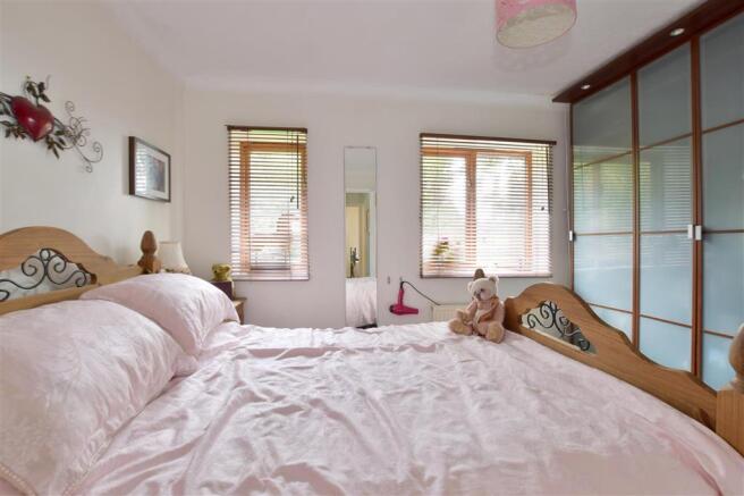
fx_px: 310
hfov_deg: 100.4
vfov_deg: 77.3
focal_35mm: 15
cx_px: 372
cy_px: 248
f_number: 11
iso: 400
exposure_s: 1/1.6
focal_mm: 10
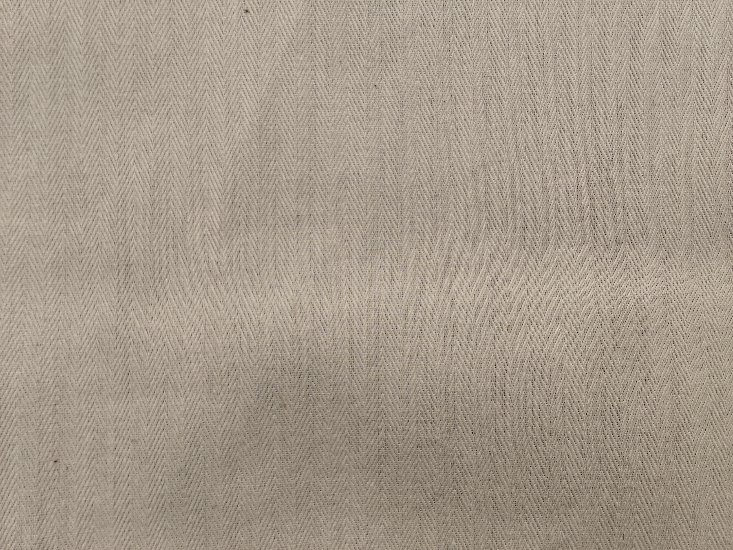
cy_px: 275
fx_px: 551
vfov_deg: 53.1
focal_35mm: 26
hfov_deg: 67.3
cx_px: 366
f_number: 2
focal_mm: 2.78
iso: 64
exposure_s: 1/100
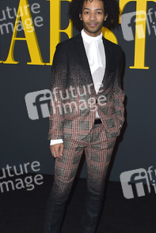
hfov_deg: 23.8
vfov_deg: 34.9
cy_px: 141
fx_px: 370
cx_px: 89
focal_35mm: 57
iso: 320
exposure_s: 1/250
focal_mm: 42
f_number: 6.3
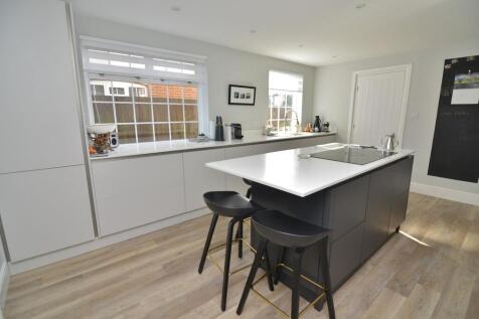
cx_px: 240
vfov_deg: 72.0
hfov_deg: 95.0
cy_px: 160
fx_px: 219
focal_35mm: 16
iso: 200
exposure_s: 1/80
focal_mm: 11
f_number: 4.5
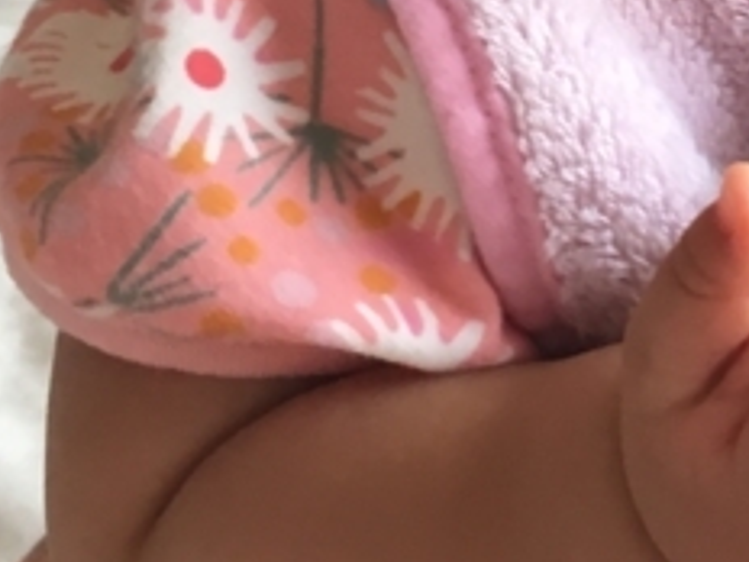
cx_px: 807
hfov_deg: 15.0
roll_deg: +2.8
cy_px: -401
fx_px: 2770
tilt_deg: -5.6
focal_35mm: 128
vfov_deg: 10.9
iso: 64
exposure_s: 1/30
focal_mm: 4.15
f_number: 2.2
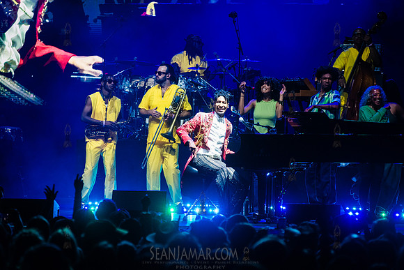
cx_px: 202
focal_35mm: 201
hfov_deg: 10.2
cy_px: 135
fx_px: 2258
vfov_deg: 6.8
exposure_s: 1/2500
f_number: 4.5
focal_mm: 200
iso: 6400
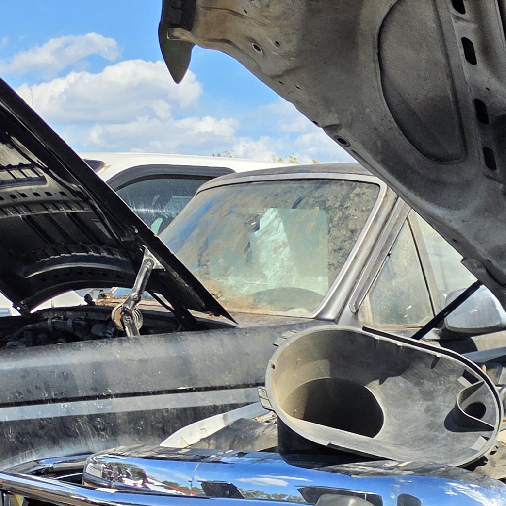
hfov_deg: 18.6
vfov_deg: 21.0
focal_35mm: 78
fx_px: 1290
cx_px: 837
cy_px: 574
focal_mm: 5.4
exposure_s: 1/7887
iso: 64
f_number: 1.8
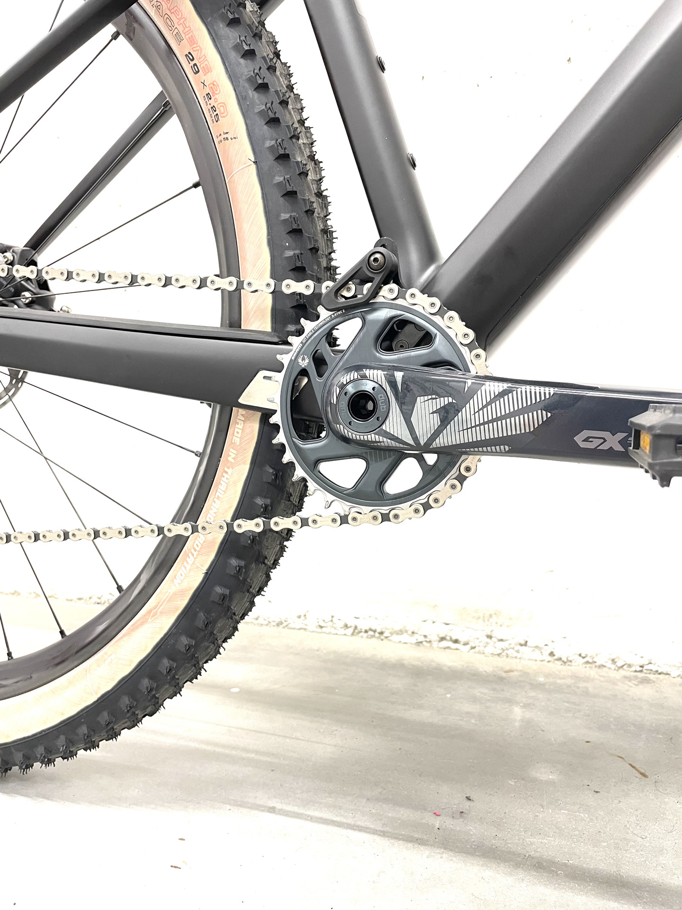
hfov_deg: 53.1
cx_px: 341
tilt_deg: -5.8
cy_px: 455
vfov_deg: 67.3
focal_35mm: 26
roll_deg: +0.0
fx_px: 683
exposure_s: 1/50
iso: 160
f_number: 1.6
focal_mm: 4.2
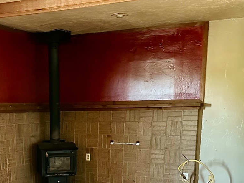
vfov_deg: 23.4
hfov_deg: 31.4
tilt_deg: -10.4
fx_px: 423
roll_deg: +1.1
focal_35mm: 60
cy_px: 184
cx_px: 49
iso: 2000
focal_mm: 6.86
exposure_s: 1/23
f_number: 1.78
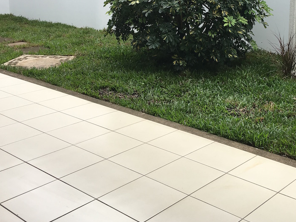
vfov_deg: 27.5
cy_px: 49
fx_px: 445
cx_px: 190
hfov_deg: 36.6
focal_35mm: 52
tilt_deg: -10.9
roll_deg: +0.0
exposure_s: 1/246
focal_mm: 4.15
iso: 25
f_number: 2.2
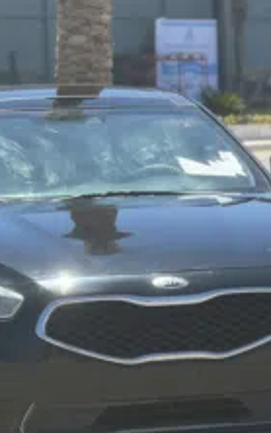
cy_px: 191
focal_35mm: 147
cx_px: 127
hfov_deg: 8.9
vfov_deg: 14.2
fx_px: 1735
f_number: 2.8
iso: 32
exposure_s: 1/426
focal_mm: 9
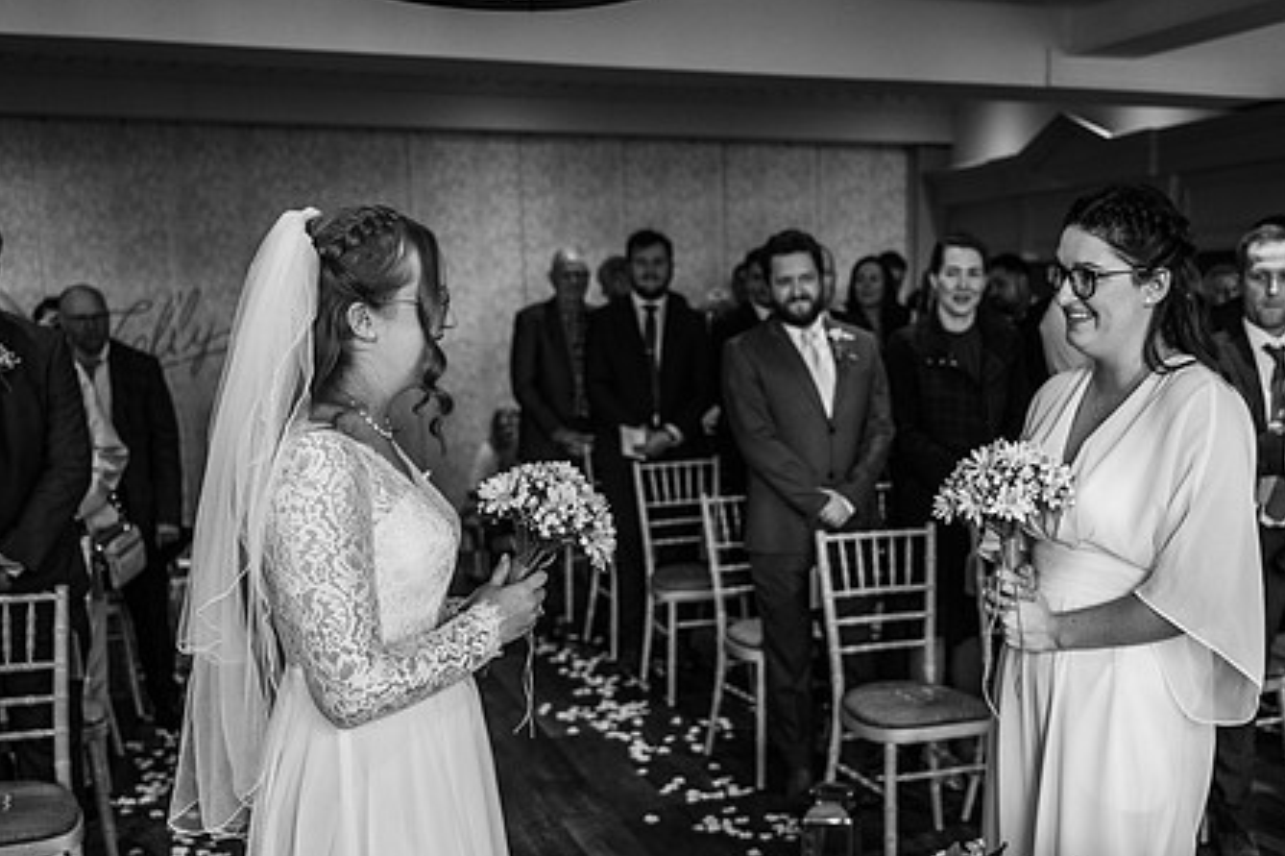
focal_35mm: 39
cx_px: 735
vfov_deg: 34.0
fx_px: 1391
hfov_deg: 49.4
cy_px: 536
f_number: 2.8
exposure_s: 1/200
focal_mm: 30
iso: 560
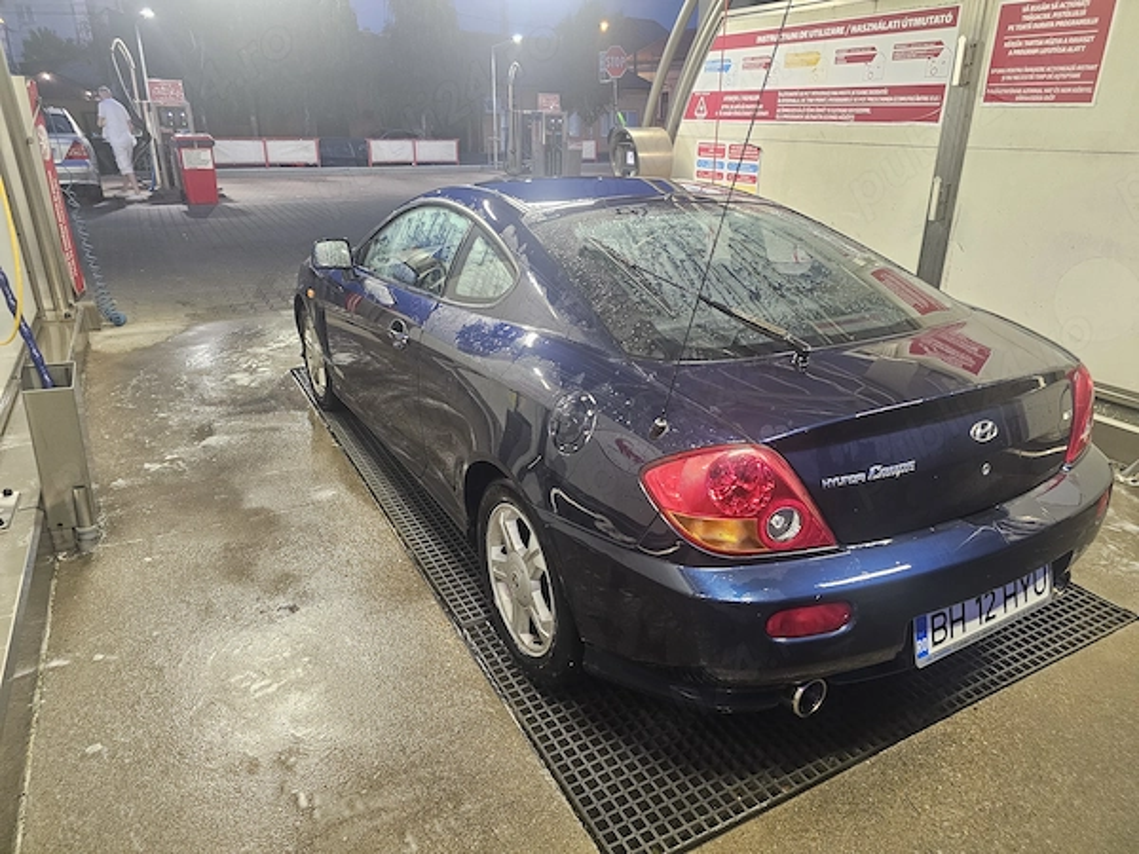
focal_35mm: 23
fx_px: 757
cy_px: 427
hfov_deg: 73.9
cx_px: 570
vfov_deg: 58.9
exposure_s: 1/33.3
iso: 640
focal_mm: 6.3
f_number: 1.7
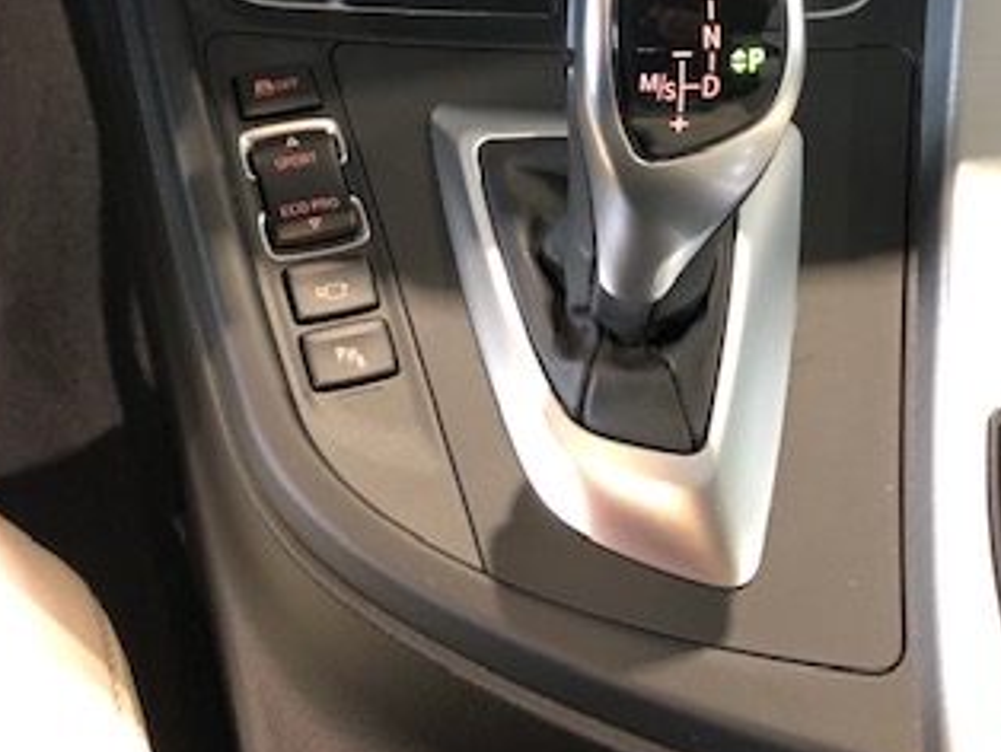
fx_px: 1650
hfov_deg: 33.7
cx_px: 465
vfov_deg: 24.6
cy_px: 22
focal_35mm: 57
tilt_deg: -47.2
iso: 100
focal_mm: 3.99
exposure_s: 1/8
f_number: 1.8
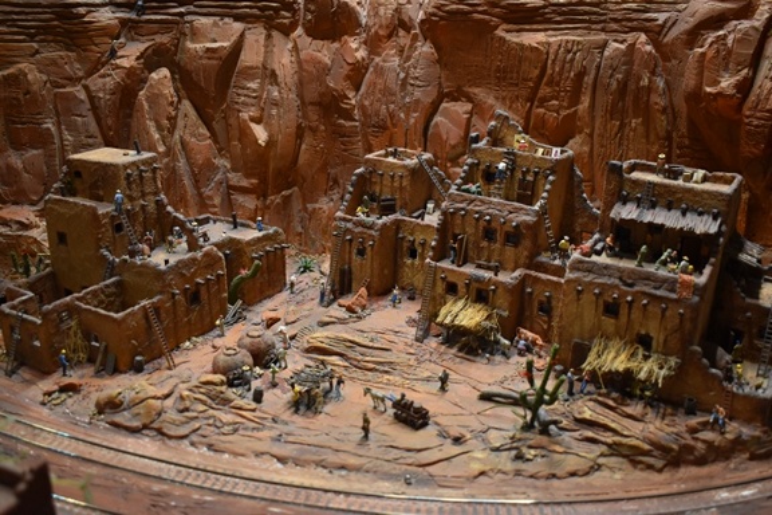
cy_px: 258
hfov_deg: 53.1
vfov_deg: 36.9
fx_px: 772
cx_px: 386
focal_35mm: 36
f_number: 4
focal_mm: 24
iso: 800
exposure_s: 1/60
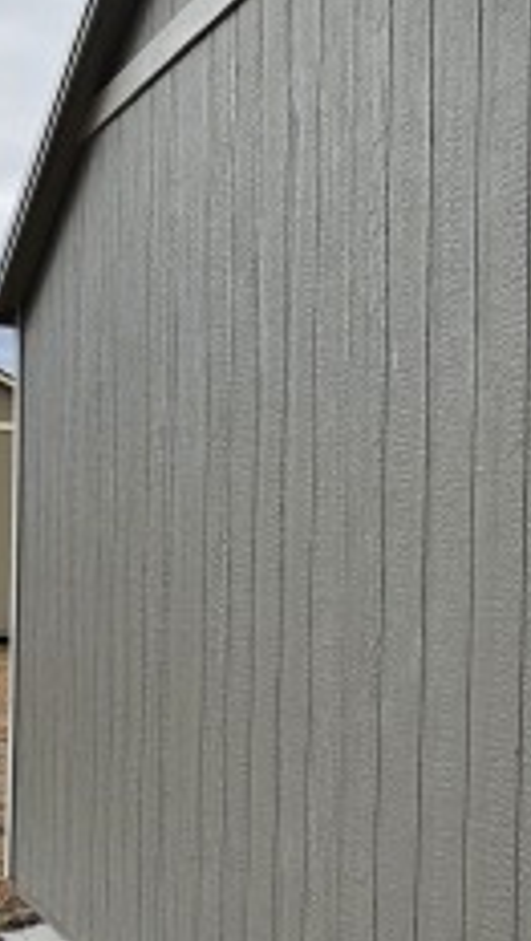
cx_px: 851
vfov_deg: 30.4
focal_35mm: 69
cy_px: 592
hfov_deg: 15.8
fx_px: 1722
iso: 16
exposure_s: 1/677
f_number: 1.7
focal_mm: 6.3
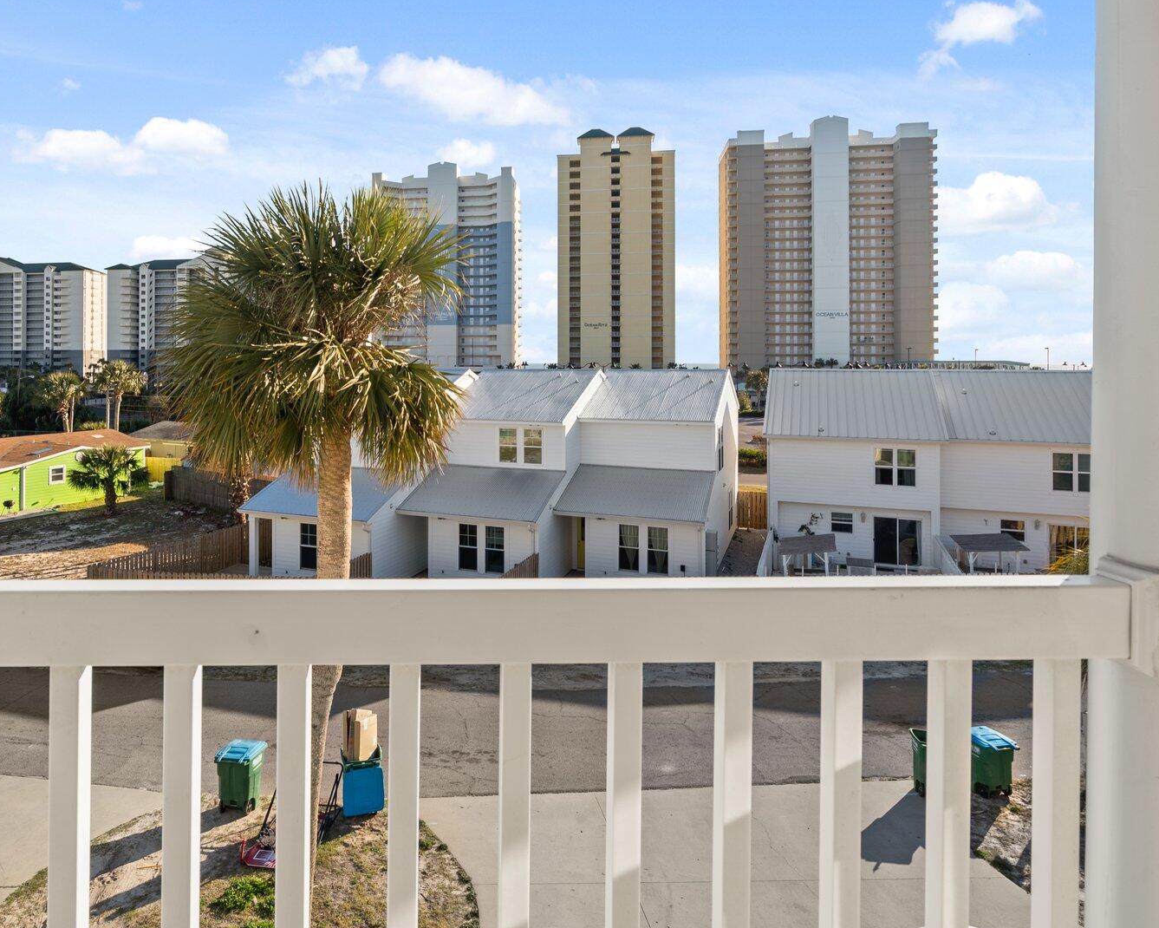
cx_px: 465
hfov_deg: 71.8
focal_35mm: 23
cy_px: 361
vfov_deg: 60.3
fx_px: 789
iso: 250
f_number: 8
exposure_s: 1/60
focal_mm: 16
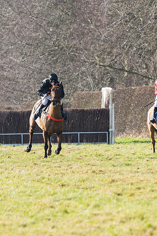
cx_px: 66
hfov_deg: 1.9
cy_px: 139
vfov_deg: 2.9
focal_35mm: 720
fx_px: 4717
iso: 400
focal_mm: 200
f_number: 4
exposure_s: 1/2000
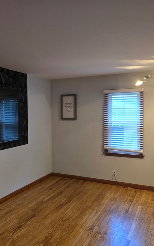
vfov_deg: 58.1
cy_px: 122
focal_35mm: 33
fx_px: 222
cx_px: 59
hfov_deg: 38.1
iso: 800
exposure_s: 1/60
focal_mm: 6.3
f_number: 1.7
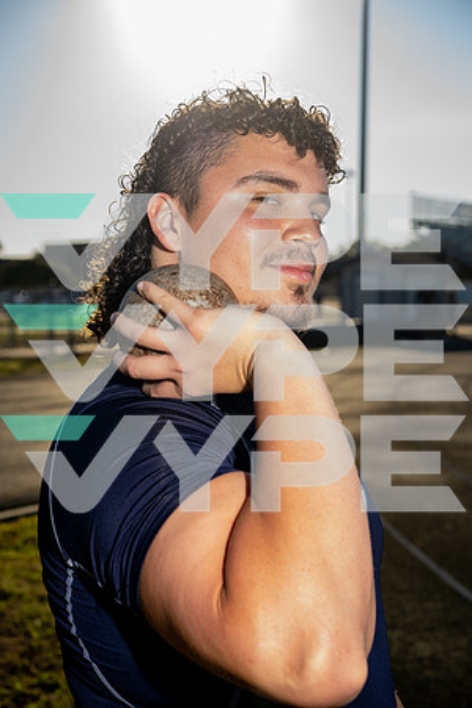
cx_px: 236
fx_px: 1082
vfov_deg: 36.2
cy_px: 354
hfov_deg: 24.6
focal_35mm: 55
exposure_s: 1/250
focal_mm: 55
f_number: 5.6
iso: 64
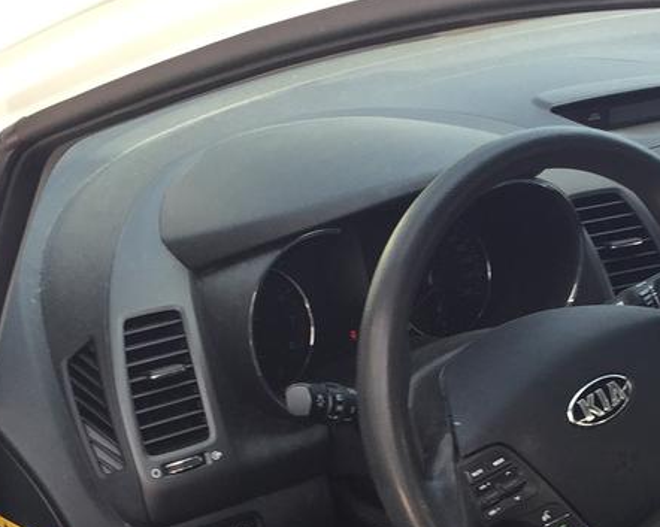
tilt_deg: -33.5
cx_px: 385
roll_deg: +1.5
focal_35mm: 82
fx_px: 1601
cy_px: 640
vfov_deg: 17.8
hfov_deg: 23.3
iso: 32
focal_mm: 4.15
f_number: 2.2
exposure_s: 1/120
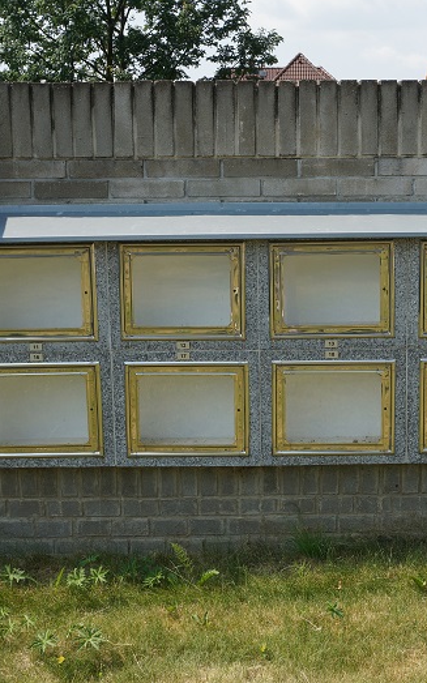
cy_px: 340
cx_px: 290
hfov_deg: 23.0
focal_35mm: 56
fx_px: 1042
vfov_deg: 36.3
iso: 100
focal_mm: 24
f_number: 9
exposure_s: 1/160
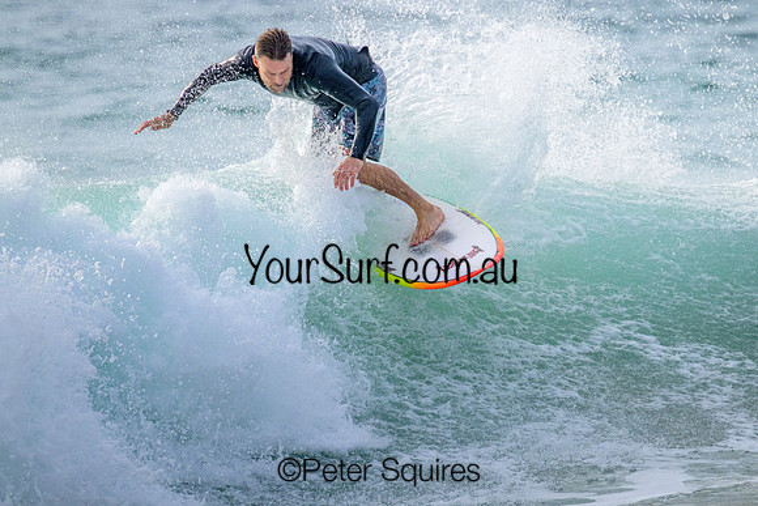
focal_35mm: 956
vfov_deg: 1.4
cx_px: 449
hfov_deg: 2.2
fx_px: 20127
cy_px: 262
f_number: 11
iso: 1250
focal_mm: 800
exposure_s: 1/2000
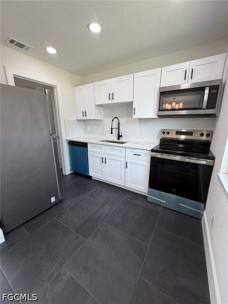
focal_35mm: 14
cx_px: 114
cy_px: 152
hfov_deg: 85.7
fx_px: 123
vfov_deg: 102.1
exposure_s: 1/121
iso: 100
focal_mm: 2.22
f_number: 2.2
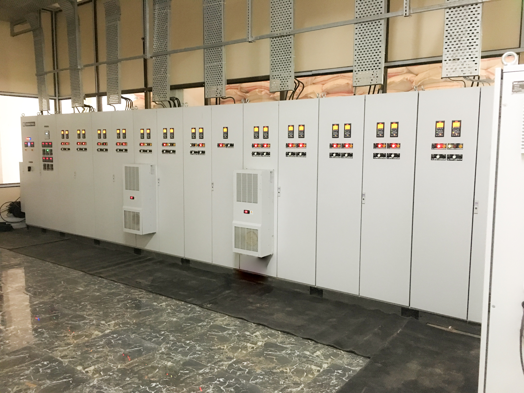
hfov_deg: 61.7
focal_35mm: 29
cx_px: 262
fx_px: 439
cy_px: 196
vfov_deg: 48.2
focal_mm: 4.15
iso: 320
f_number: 2.2
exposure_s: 1/17
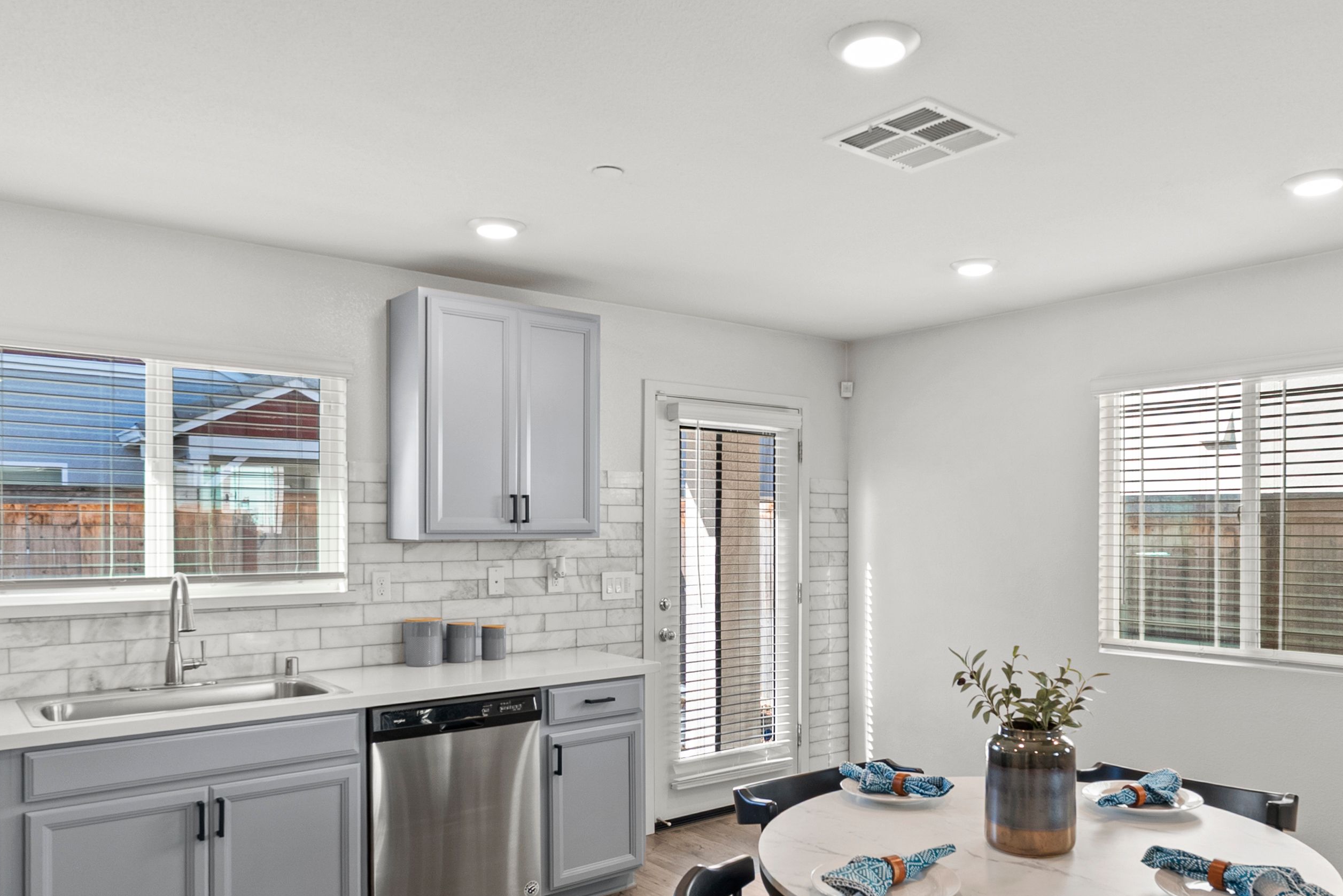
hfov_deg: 67.1
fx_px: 1008
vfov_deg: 47.6
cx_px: 761
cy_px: 549
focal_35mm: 27
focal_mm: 16
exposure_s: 1/1.67
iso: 400
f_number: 9
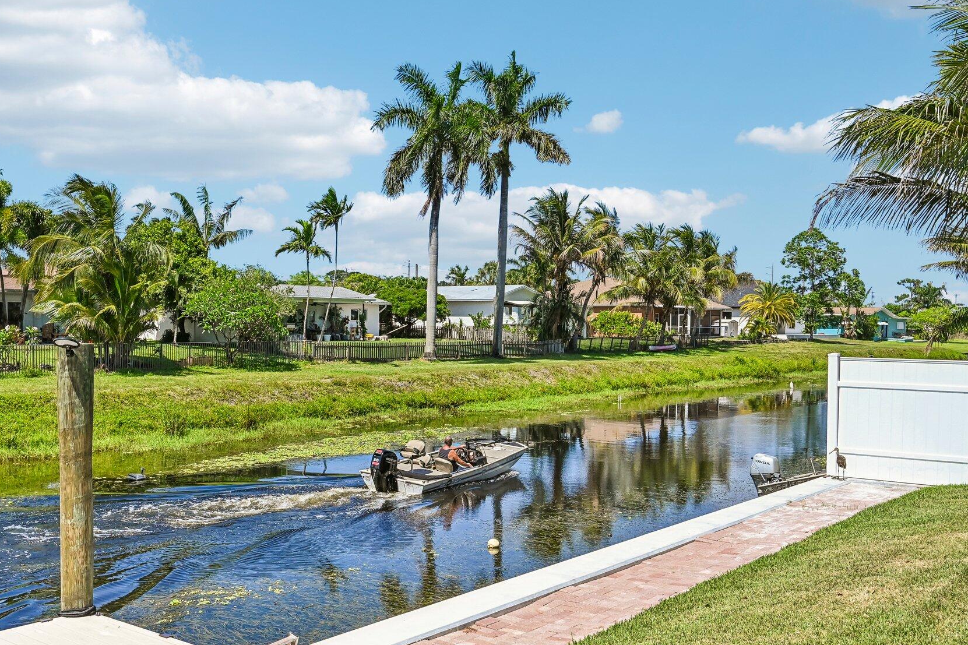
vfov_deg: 35.8
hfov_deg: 51.6
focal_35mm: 37
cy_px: 391
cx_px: 392
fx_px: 995
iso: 2500
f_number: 8
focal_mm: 30
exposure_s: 1/8000
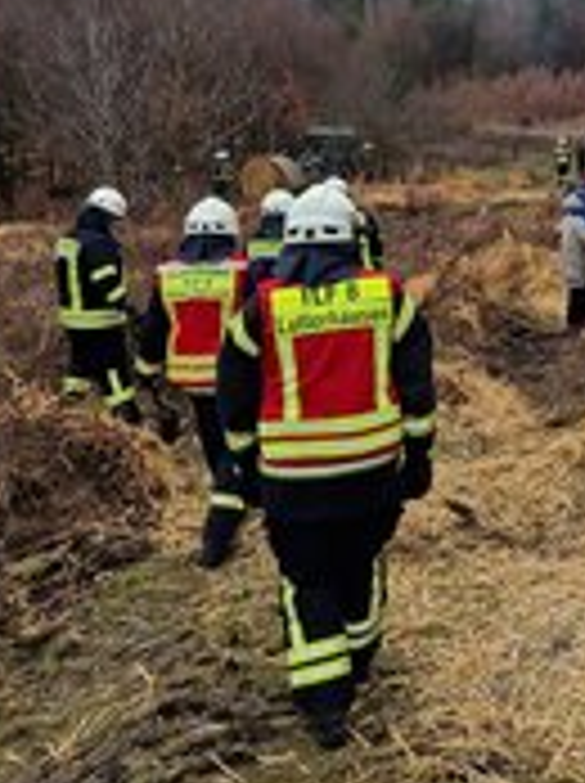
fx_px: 1197
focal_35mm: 53
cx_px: 608
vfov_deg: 34.9
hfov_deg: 25.8
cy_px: 135
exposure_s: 1/279
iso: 50
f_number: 1.8
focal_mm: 6.4
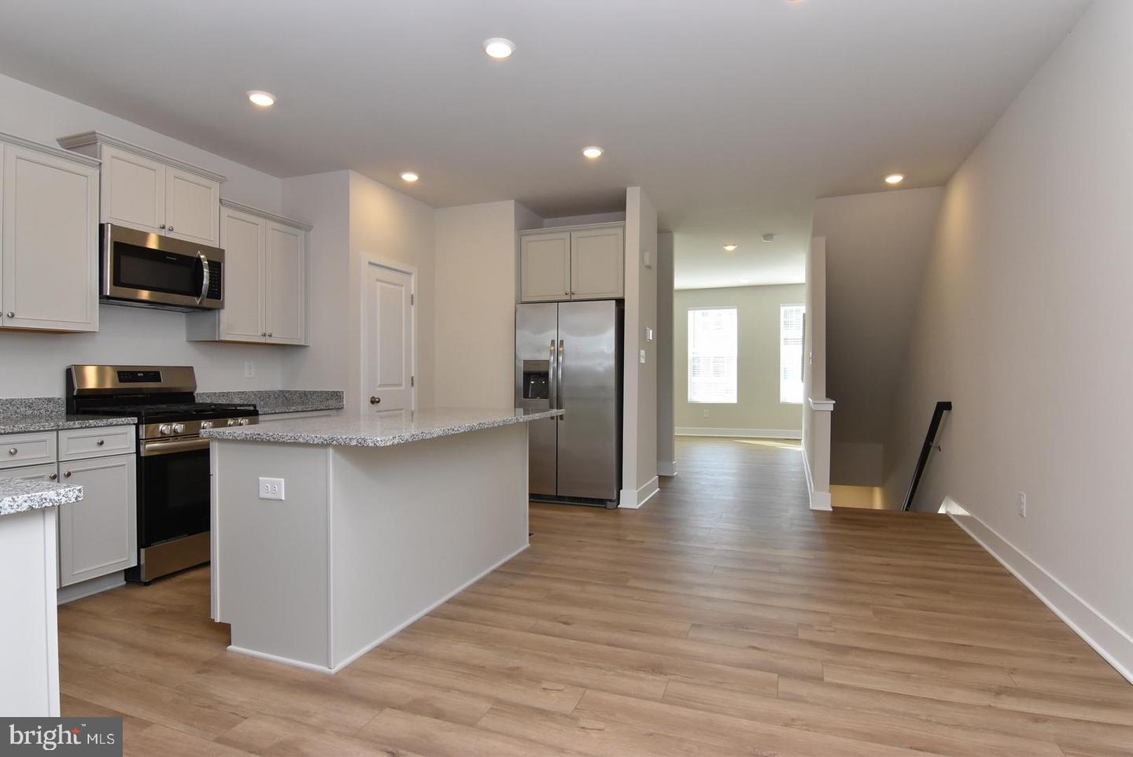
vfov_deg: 67.5
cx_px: 566
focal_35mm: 18
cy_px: 378
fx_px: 567
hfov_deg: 90.0
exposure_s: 1/125
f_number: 8
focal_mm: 12
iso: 800
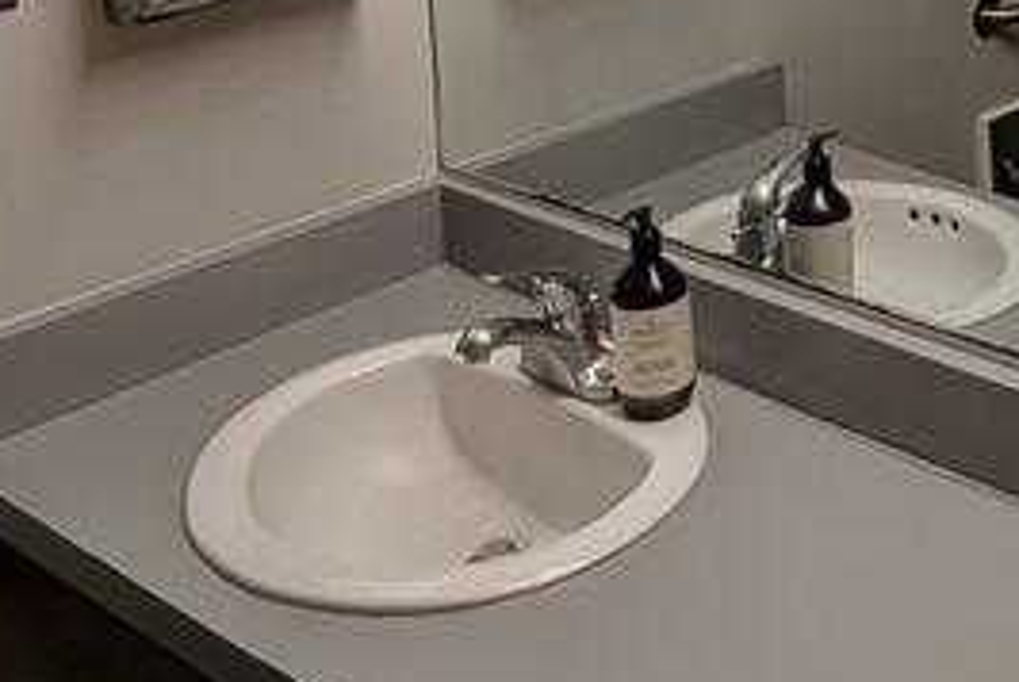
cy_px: -341
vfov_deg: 21.7
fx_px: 1473
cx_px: 935
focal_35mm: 52
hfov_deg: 35.7
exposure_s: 1/120
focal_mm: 1.54
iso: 33
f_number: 2.2
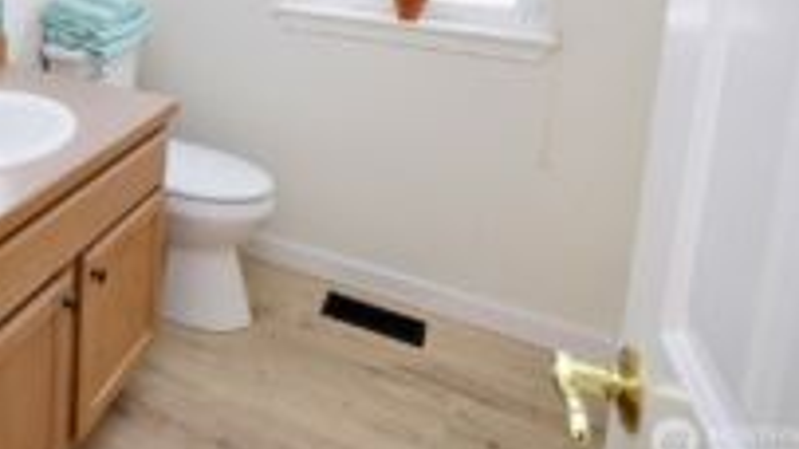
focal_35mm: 31
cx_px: 91
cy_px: -49
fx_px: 657
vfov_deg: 32.9
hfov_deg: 55.0
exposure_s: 1/160
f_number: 6.3
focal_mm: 10
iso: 400
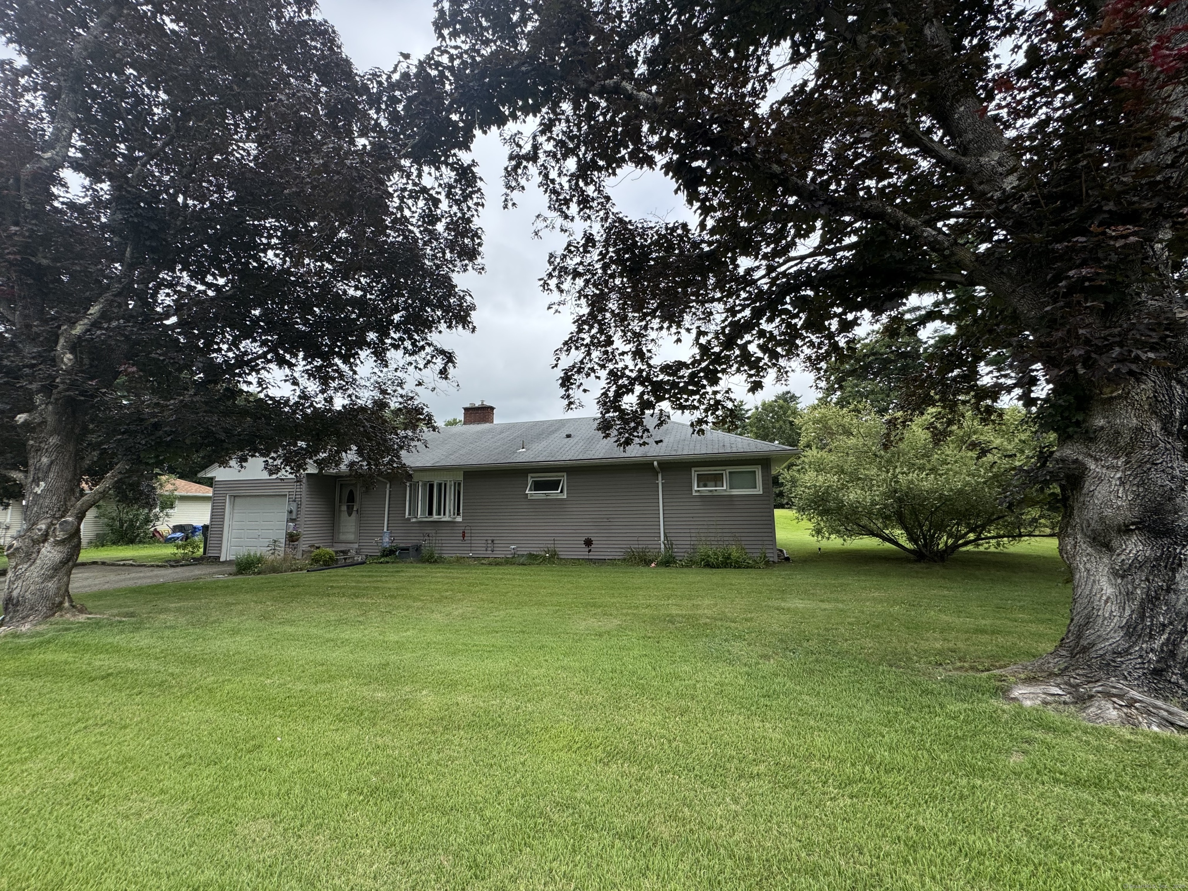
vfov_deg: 85.7
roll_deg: +0.3
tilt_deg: +7.3
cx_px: 594
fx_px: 480
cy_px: 446
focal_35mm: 14
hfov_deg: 102.1
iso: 50
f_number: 2.2
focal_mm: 2.22
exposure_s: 1/932
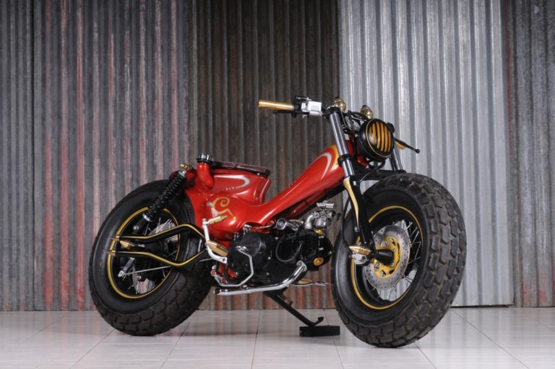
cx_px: 278
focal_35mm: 158
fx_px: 2425
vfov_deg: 8.7
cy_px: 184
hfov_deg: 13.1
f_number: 11
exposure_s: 1/250
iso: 400
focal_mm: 105
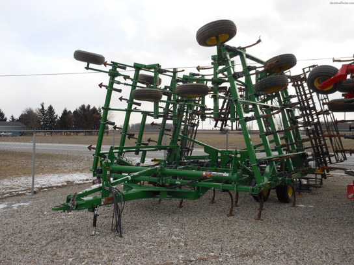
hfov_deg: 55.4
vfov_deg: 42.9
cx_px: 177
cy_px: 132
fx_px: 337
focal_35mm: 33
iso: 80
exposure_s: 1/320
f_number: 4
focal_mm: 5.9
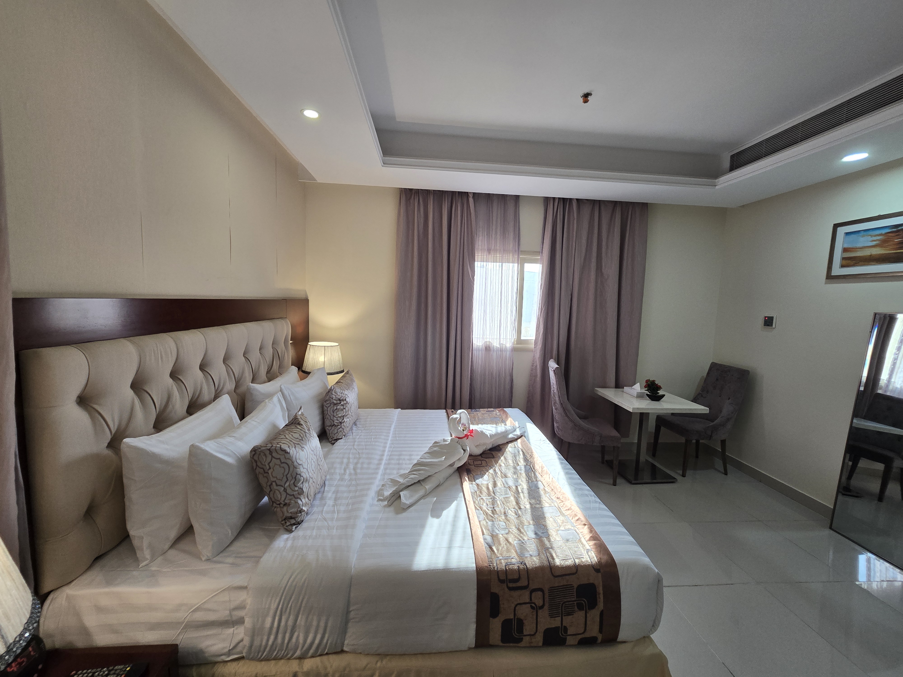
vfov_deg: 89.9
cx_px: 452
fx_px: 339
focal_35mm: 13
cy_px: 338
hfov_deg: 106.2
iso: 80
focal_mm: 2.2
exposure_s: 1/50
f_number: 2.2
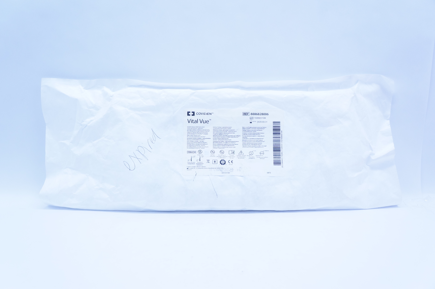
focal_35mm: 30
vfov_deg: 43.5
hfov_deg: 62.0
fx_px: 362
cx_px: 218
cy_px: 144
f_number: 5.6
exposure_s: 1/160
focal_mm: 20
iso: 800
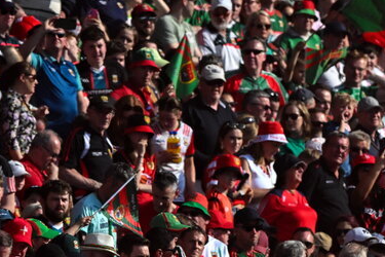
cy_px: 328
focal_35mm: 1639
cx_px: 502
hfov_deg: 1.3
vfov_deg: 0.8
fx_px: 17527
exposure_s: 1/2500
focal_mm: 600
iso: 1600
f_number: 11
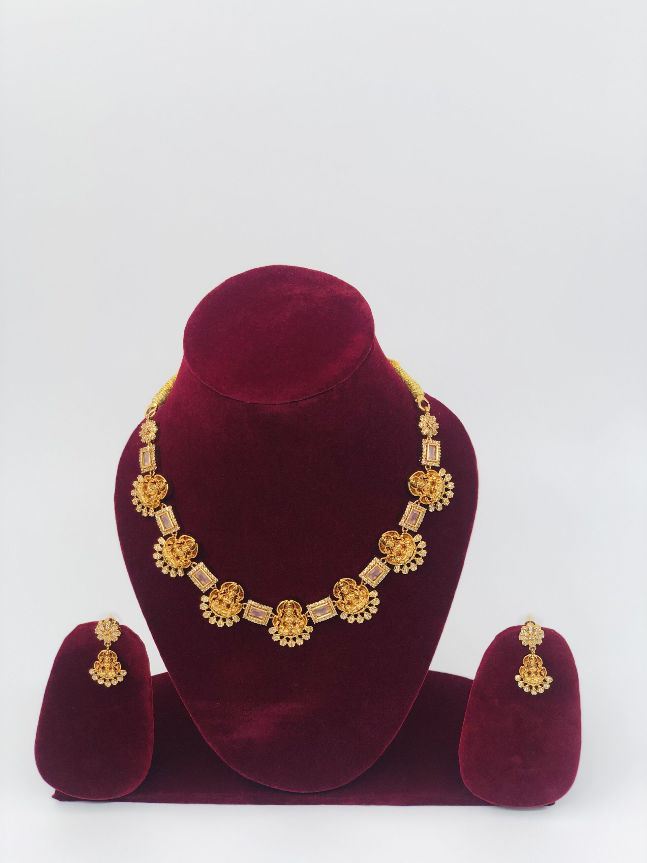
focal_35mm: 52
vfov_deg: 36.8
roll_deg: +1.1
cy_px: 432
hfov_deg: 28.0
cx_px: 324
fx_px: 1296
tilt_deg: -30.9
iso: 16
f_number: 2.4
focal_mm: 6
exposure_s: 1/121
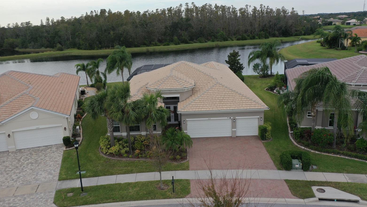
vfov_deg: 38.9
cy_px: 97
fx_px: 292
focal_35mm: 30
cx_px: 180
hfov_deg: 64.3
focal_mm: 10.26
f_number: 5
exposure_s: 1/200
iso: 100
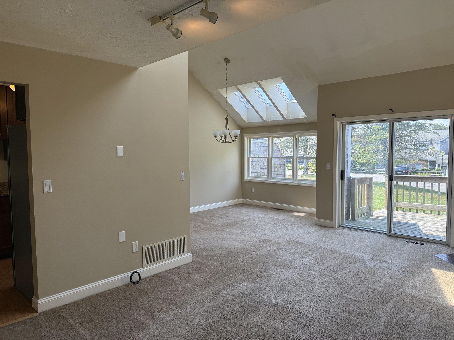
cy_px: 170
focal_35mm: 24
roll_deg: +0.5
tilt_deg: -3.0
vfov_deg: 56.8
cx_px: 227
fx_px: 315
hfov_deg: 71.6
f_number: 1.78
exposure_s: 1/428
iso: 100
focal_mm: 6.76
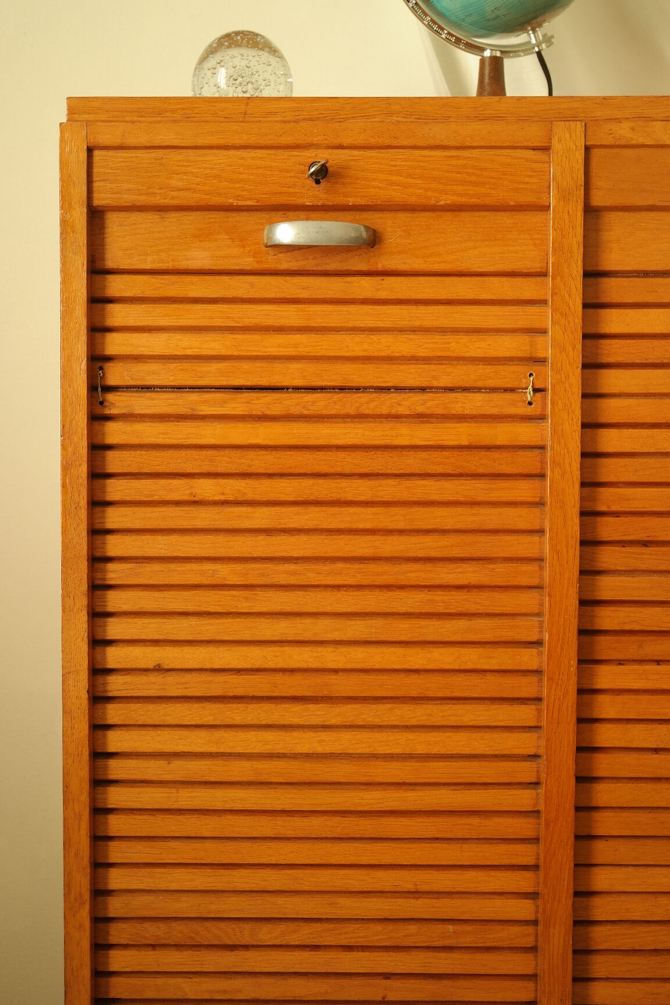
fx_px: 1284
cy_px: 502
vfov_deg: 42.7
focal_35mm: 46
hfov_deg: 29.2
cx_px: 335
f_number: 5.6
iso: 400
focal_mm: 30
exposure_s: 1/30
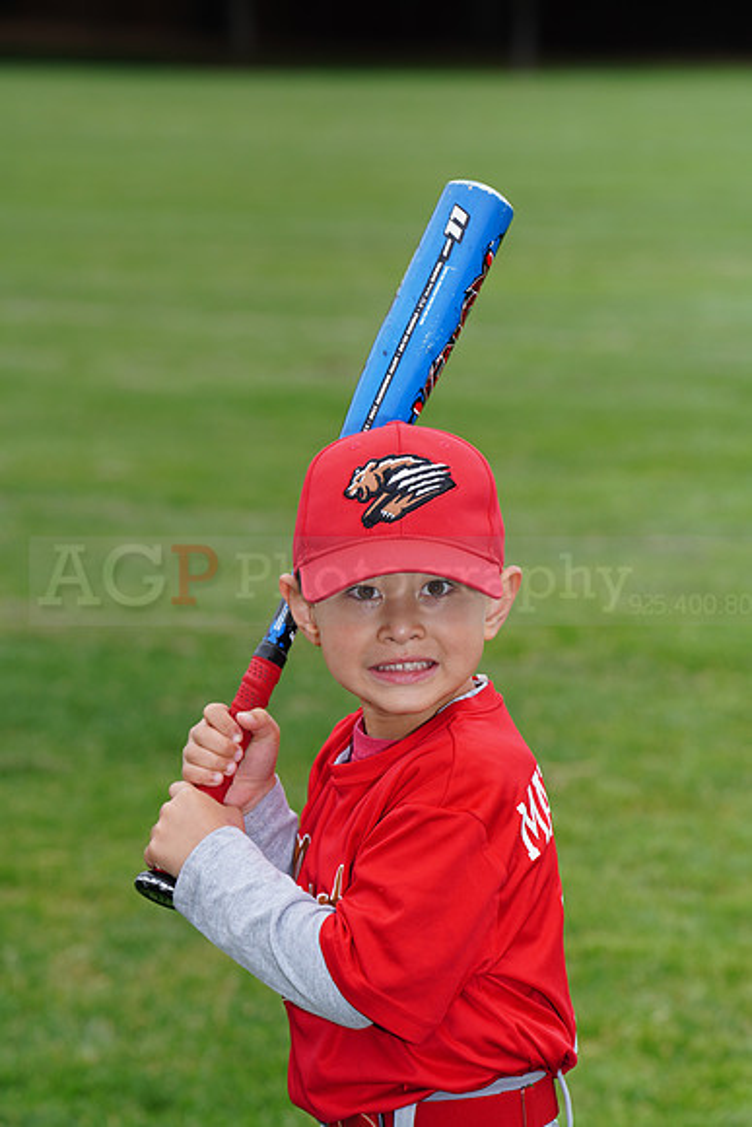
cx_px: 376
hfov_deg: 6.9
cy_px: 564
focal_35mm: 200
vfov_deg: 10.3
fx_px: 6262
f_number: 9
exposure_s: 1/250
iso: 200
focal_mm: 200
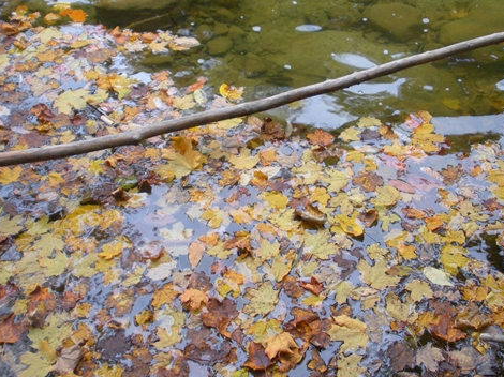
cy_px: 147
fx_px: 669
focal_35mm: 46
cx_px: 284
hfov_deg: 41.2
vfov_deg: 31.4
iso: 142
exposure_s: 1/59.2
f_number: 3.5
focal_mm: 6.3
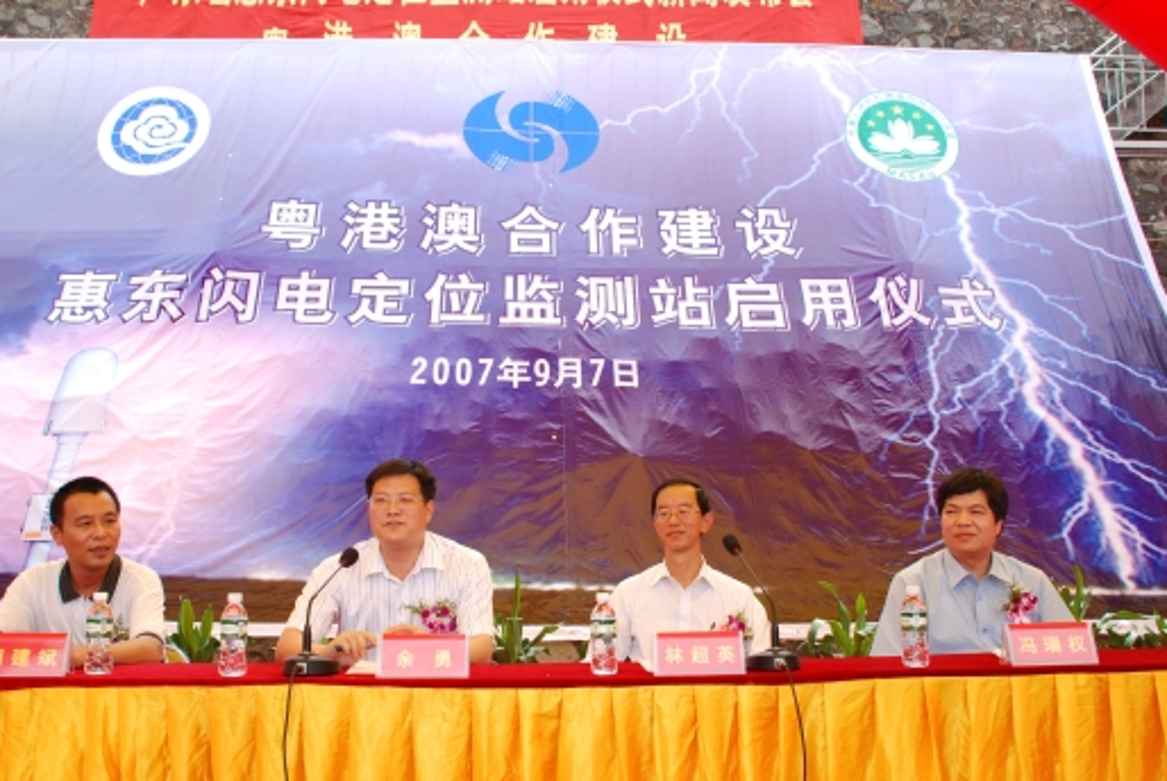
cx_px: 538
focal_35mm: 35
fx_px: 1136
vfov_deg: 37.9
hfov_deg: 54.3
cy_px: 380
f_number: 6.3
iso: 200
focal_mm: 20
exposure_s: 1/160
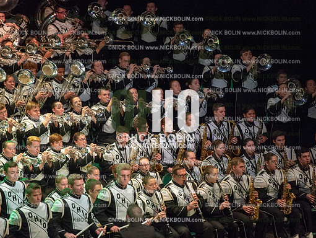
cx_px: 155
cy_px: 119
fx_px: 1991
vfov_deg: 6.8
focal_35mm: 218
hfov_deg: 9.1
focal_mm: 200
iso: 8000
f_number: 2.8
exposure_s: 1/2000
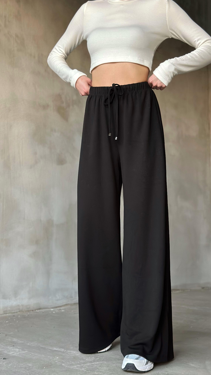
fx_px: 527
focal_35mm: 53
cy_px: 188
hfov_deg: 22.6
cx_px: 117
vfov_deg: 39.2
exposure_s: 1/60
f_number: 1.78
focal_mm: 6.86
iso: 320
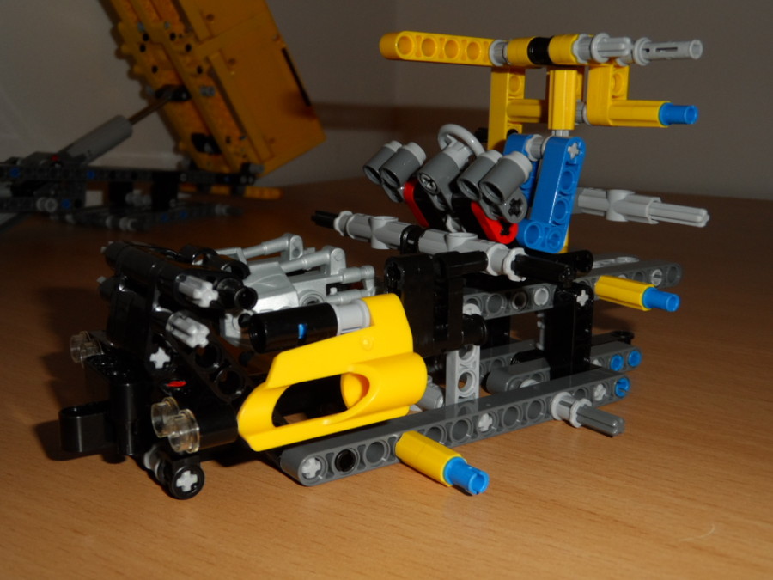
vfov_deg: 35.1
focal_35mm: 41
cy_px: 290
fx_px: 916
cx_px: 386
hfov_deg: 45.8
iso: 100
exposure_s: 1/45
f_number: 3.7
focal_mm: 6.8
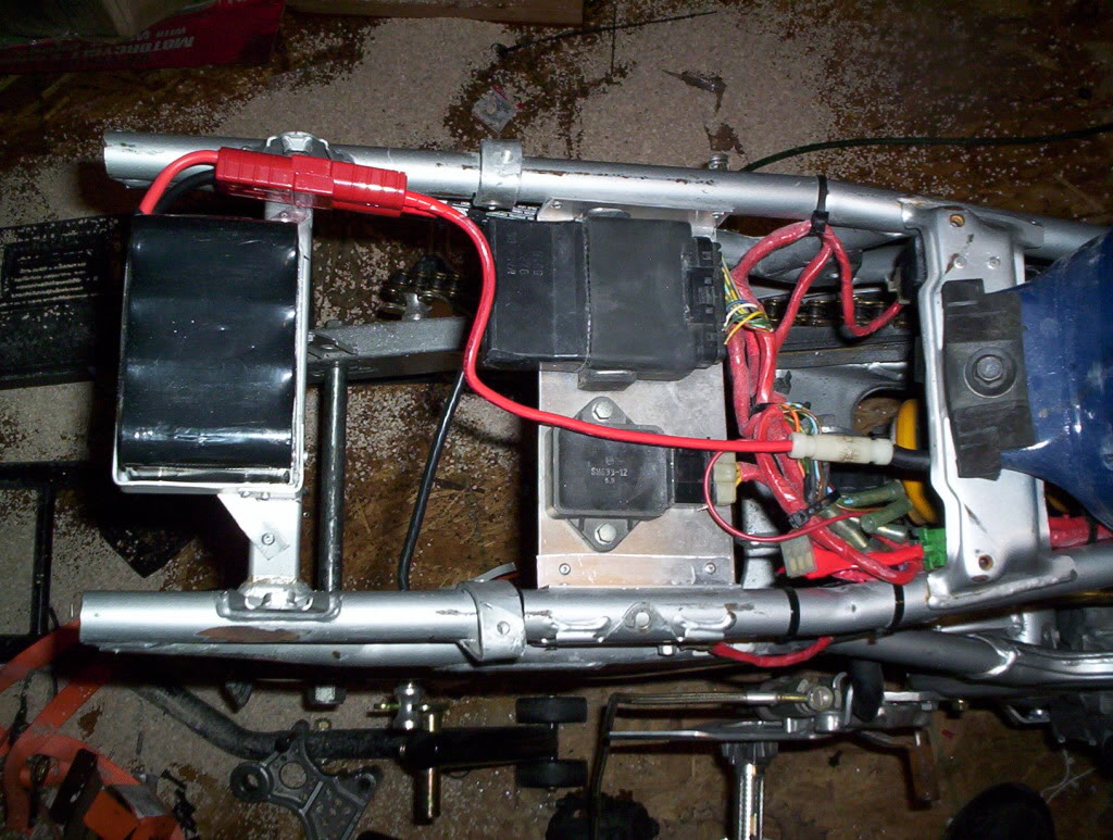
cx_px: 556
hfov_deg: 48.9
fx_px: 1225
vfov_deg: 37.9
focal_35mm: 38
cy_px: 420
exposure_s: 1/60
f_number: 4.5
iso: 140
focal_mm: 5
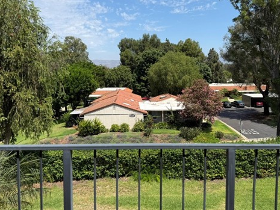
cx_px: 158
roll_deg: -0.2
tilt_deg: -4.0
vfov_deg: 42.8
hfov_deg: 55.2
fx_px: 267
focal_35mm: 33
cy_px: 86
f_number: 1.78
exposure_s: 1/4167
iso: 80
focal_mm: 6.76
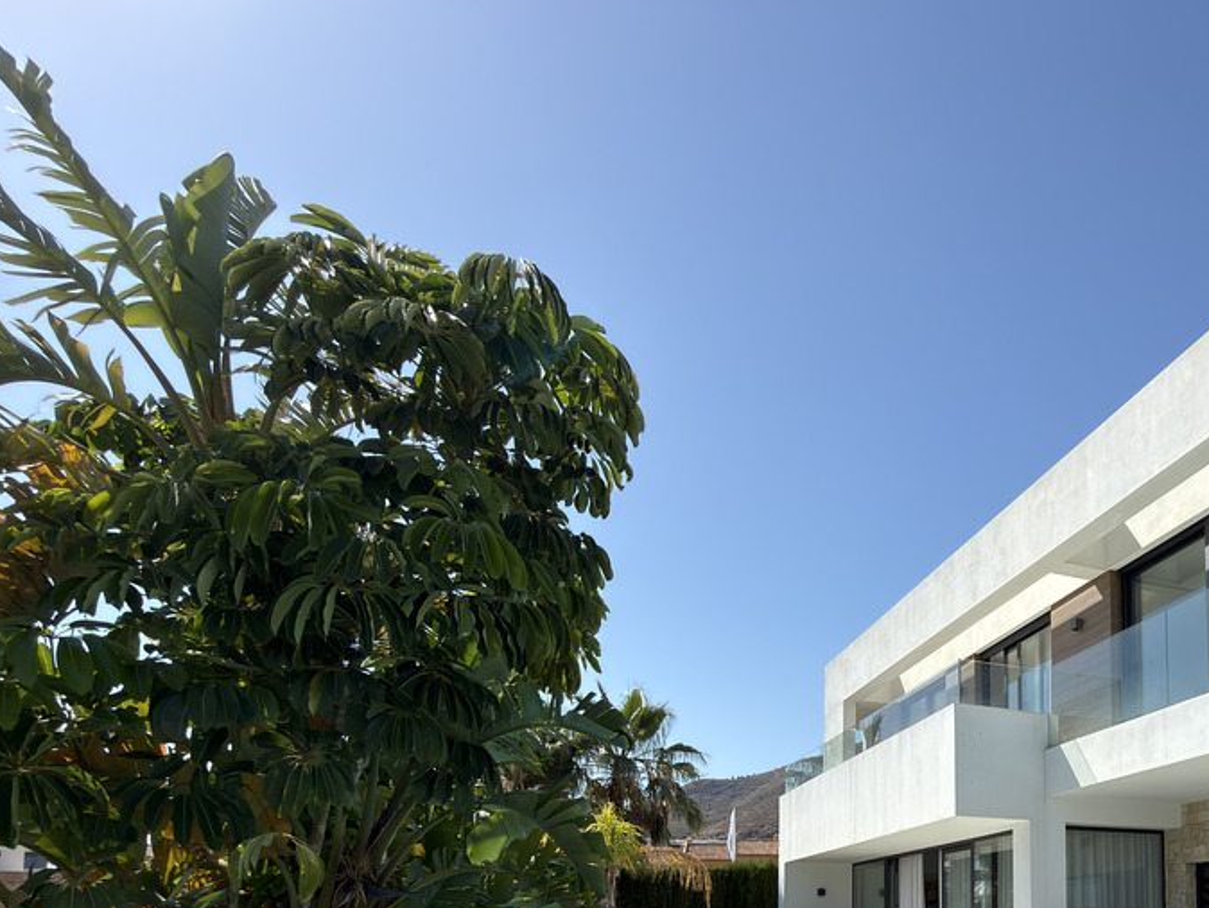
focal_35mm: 27
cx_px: 960
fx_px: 943
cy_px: 860
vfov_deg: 45.2
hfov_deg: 60.3
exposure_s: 1/1071
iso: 16
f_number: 2.2
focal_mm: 2.22
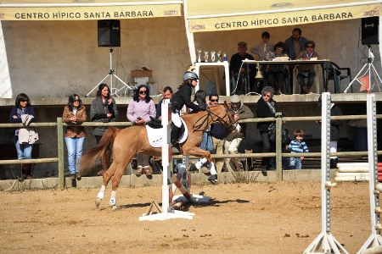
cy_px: 127
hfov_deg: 10.3
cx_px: 191
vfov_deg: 6.9
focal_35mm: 200
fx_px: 2122
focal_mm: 200
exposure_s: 1/1250
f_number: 6.3
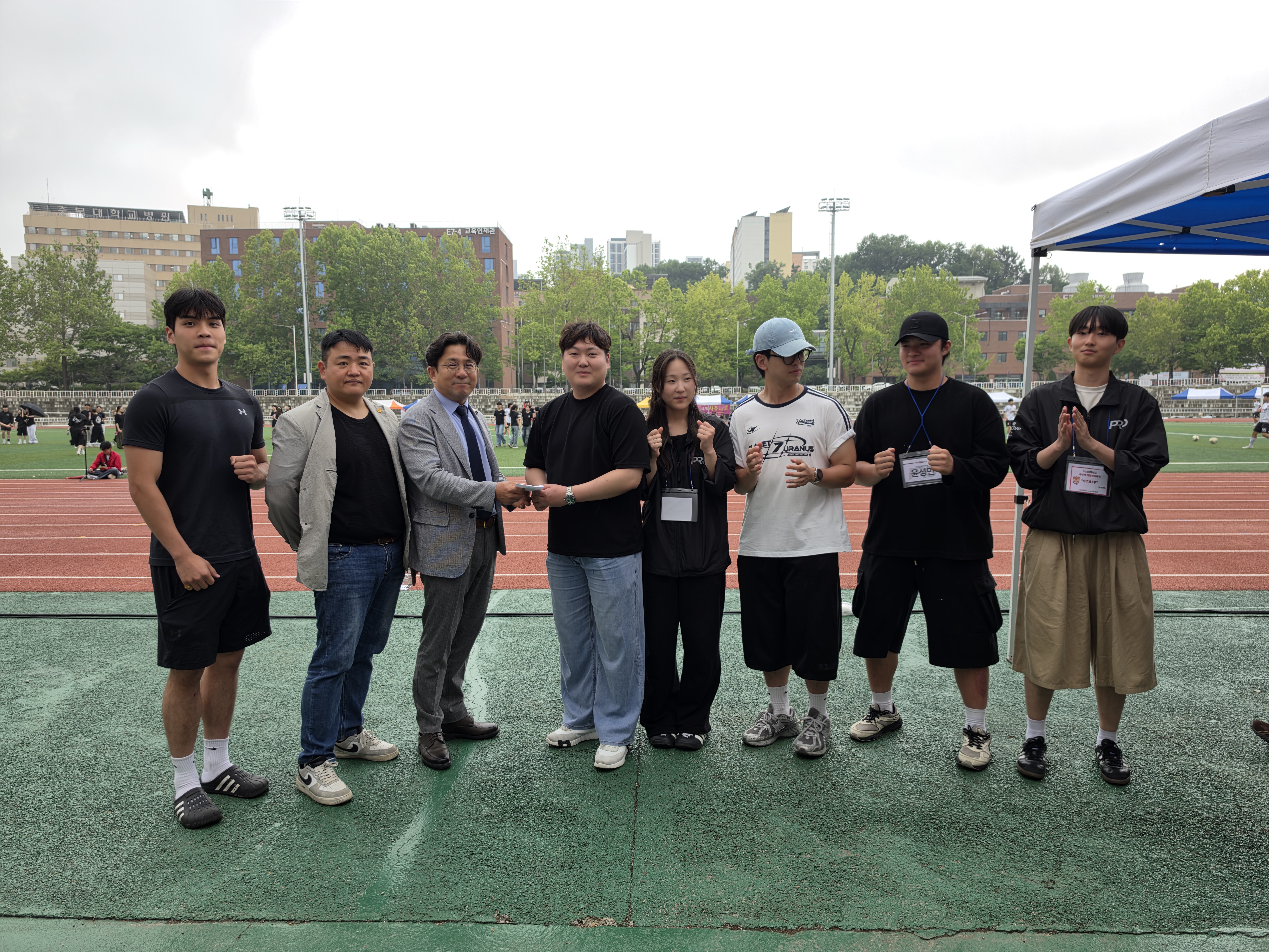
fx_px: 843
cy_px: 476
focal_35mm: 23
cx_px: 634
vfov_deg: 58.9
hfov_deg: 73.9
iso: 10
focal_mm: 6.5
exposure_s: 1/120
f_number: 1.4
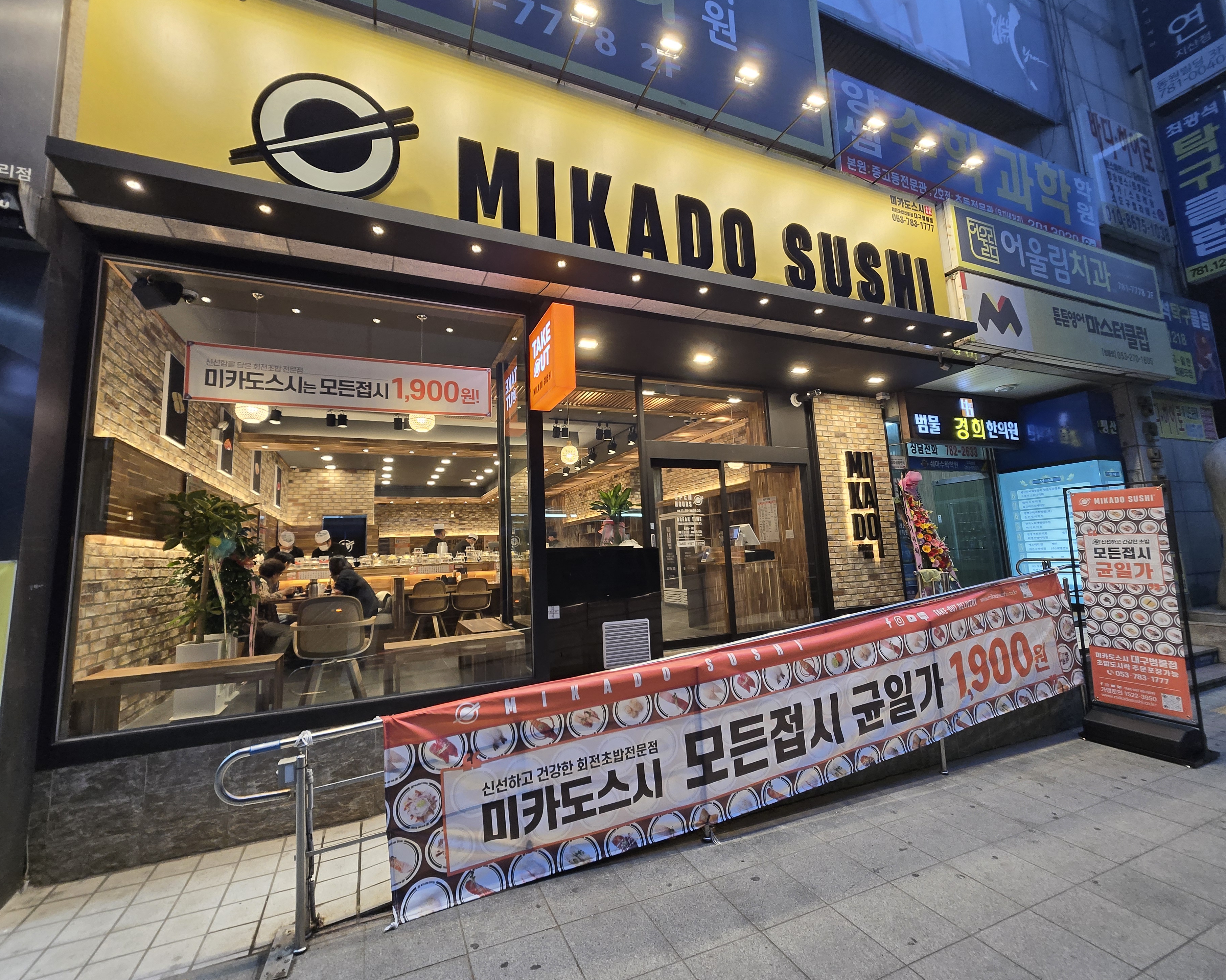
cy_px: 476
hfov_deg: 100.7
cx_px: 603
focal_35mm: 14
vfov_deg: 88.0
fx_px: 508
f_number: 2.2
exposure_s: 1/60
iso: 100
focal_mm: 1.7
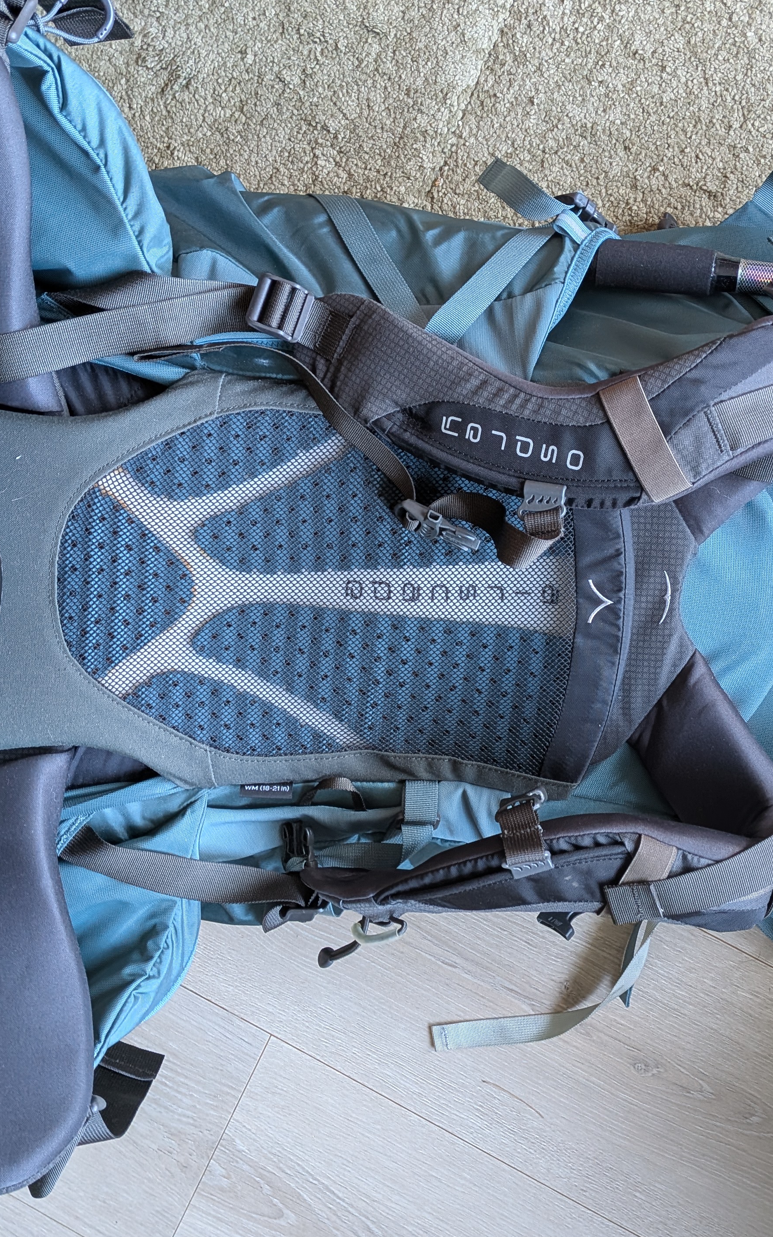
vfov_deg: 54.0
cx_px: 472
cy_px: 630
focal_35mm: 36
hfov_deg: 35.2
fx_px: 1213
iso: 159
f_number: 1.7
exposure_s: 1/33.3
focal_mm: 4.53
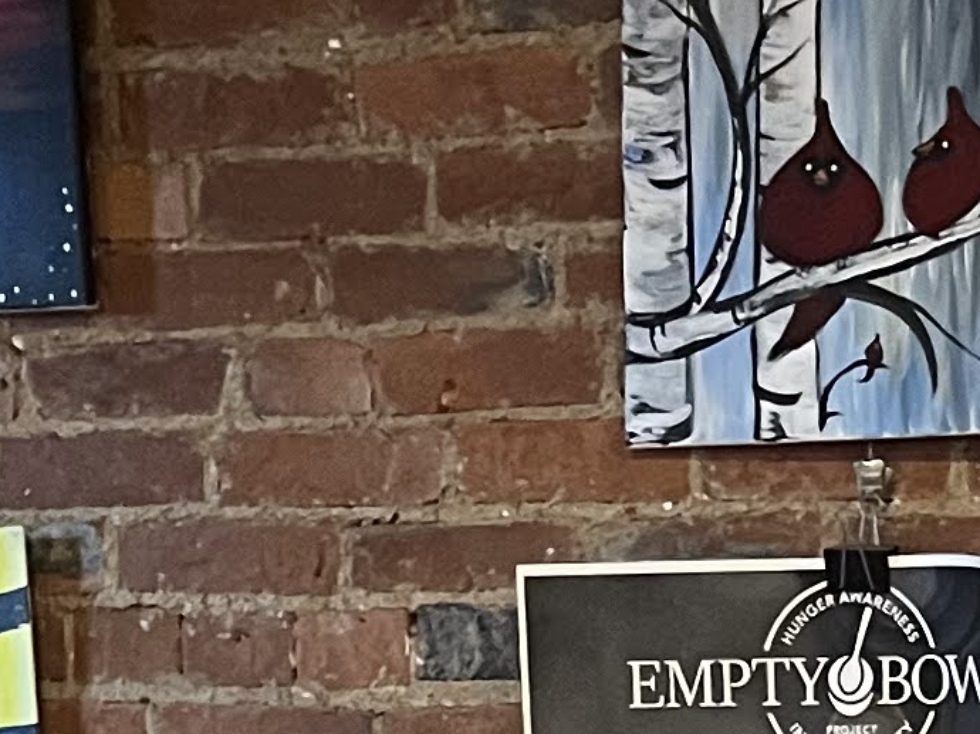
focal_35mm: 152
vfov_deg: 8.8
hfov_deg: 12.9
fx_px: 4302
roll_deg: -1.0
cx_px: 824
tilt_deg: -13.6
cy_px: 1823
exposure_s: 1/40
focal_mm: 5.1
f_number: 1.6
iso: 400
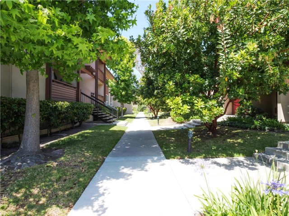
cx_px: 144
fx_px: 150
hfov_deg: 87.8
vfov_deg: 71.6
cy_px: 108
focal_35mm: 18
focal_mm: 9
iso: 250
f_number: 14
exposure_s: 1/50
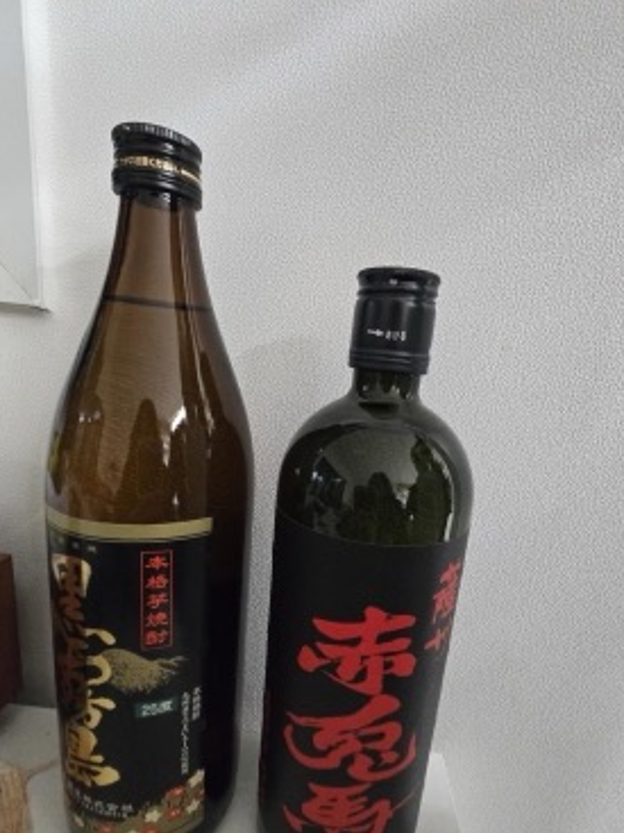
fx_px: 409
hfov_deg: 74.6
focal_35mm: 17
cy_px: 463
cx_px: 329
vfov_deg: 90.7
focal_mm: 1.7
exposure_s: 1/60
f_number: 2.2
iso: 500
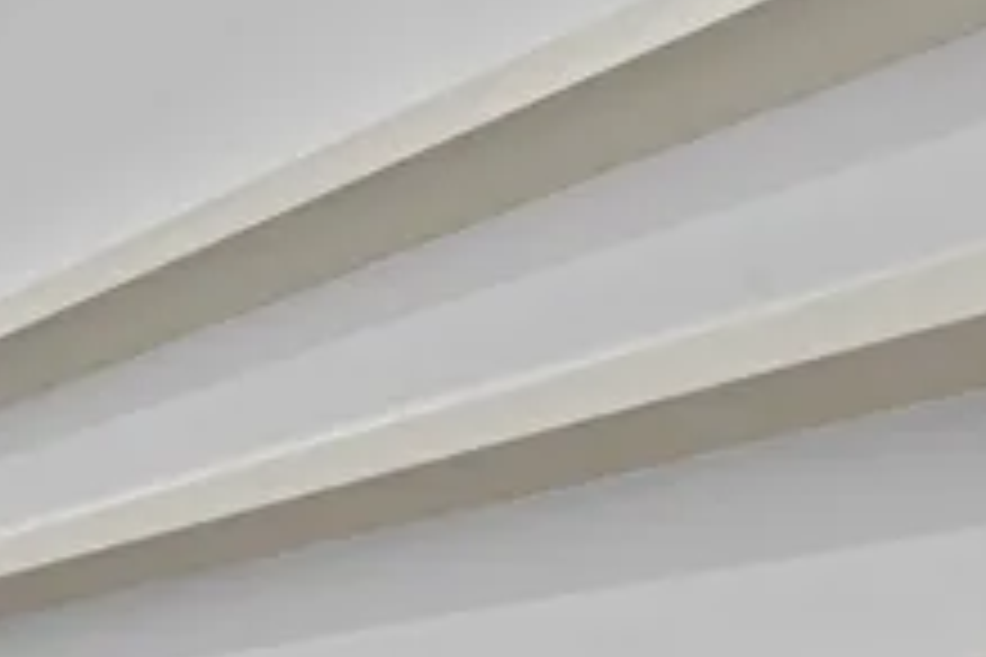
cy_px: 907
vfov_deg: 26.4
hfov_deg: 34.4
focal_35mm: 41
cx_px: -279
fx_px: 1123
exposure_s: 1.6
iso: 100
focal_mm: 14
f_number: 8
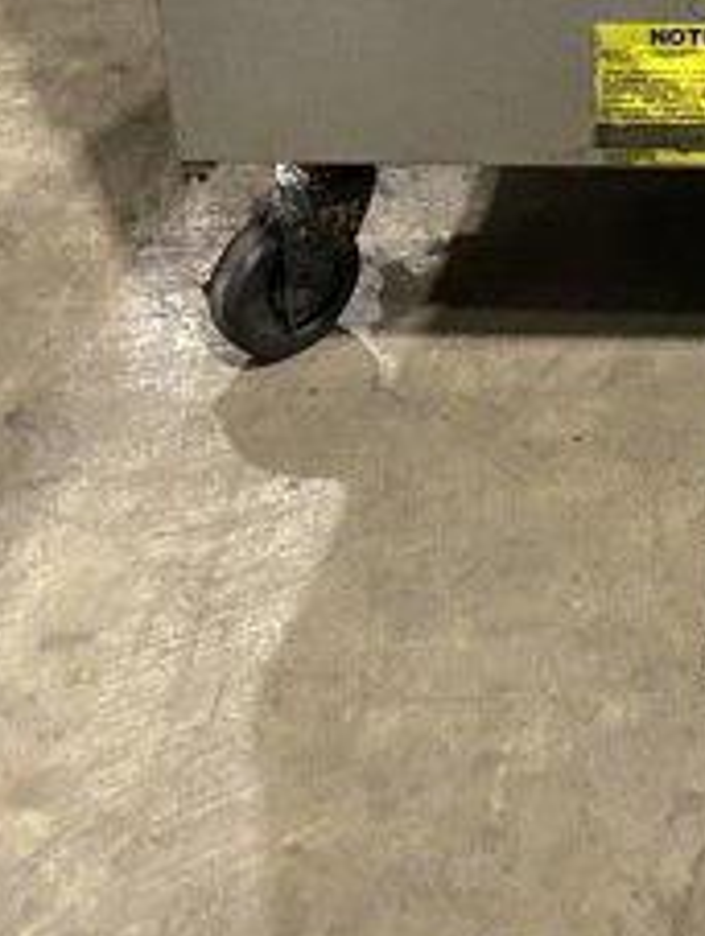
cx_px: 1159
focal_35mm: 93
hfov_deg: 14.5
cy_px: -505
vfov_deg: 18.4
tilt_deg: -19.9
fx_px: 2518
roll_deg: -2.9
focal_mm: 4.25
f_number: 1.8
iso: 320
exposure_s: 1/60
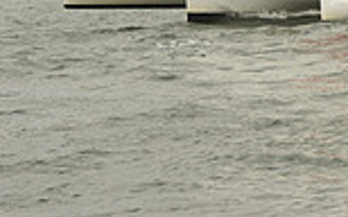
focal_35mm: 365
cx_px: 259
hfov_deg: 5.8
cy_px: -427
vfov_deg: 3.5
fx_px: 3459
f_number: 10
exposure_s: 1/640
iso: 250
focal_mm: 95
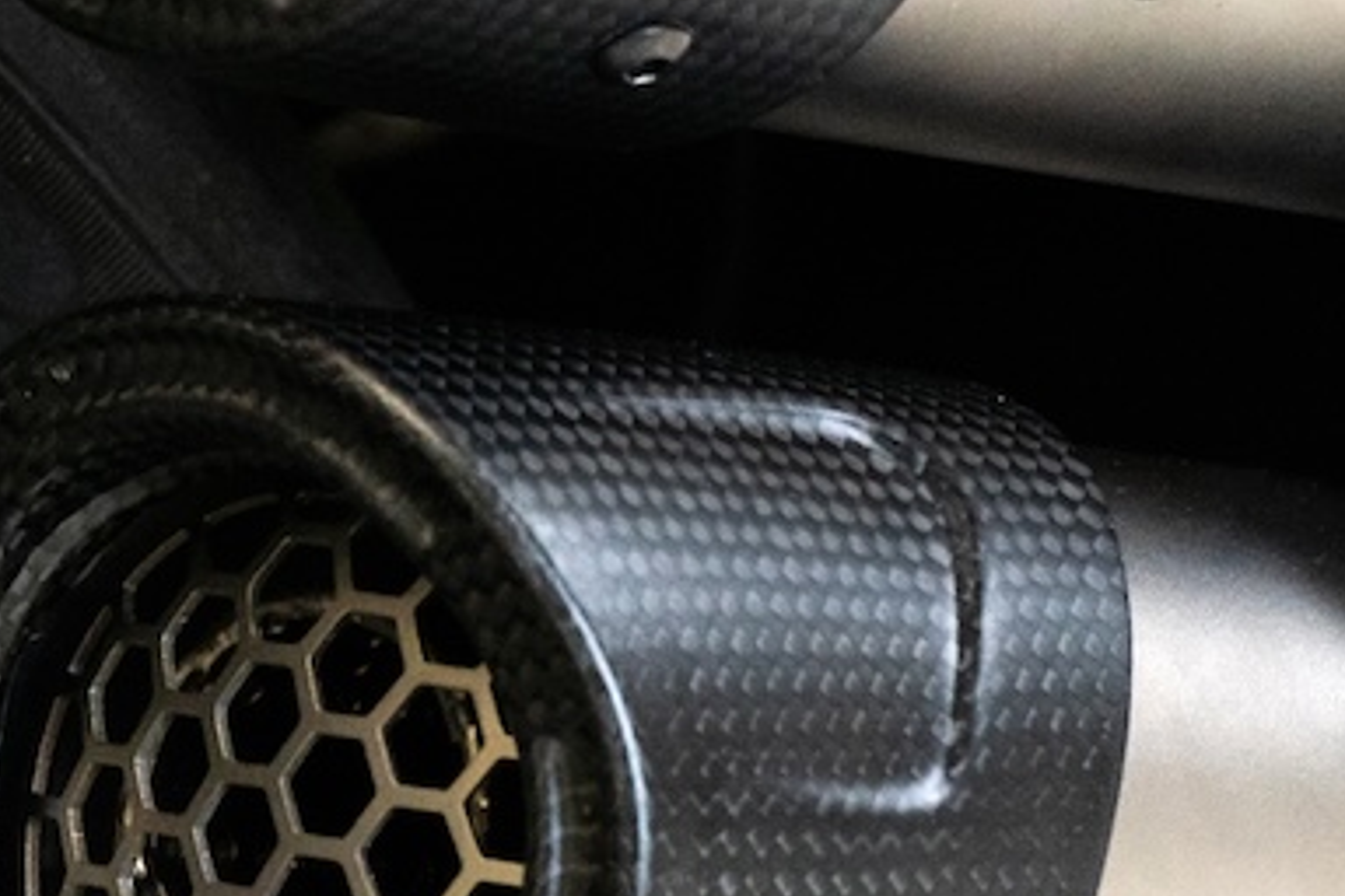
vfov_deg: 3.1
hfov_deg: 4.6
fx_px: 16550
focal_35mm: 443
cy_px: 259
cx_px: 2193
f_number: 5.6
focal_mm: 70
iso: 1000
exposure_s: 1/60
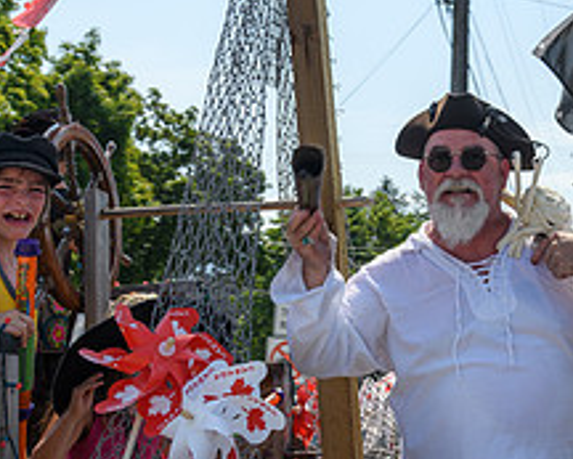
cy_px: 147
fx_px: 1154
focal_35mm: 68
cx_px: 435
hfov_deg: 27.5
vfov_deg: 22.4
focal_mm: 27
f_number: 8
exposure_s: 1/200
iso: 64
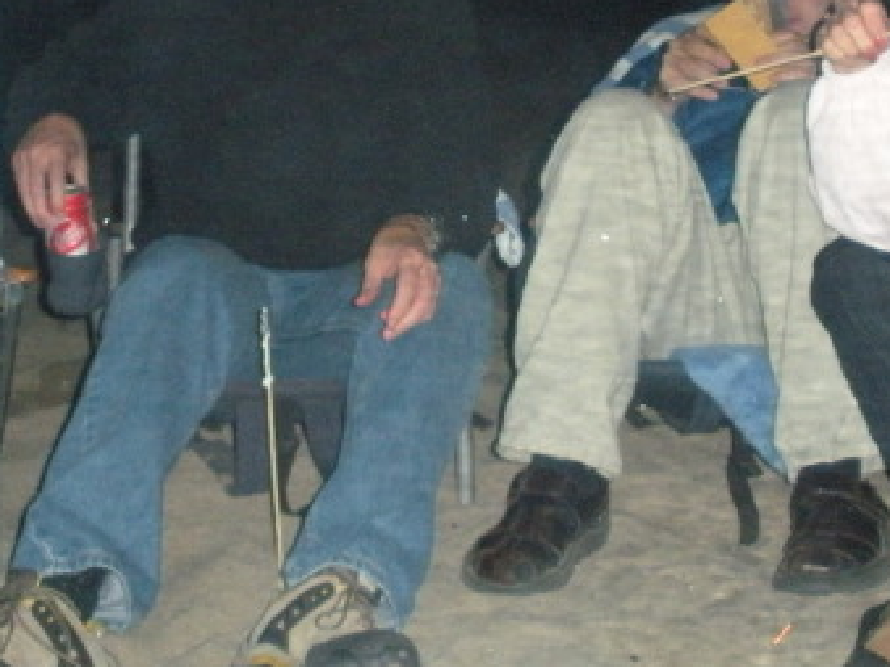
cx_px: 462
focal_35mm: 85
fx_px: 2185
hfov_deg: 23.0
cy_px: 92
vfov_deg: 17.2
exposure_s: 1/60
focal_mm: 6.3
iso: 504
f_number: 3.5
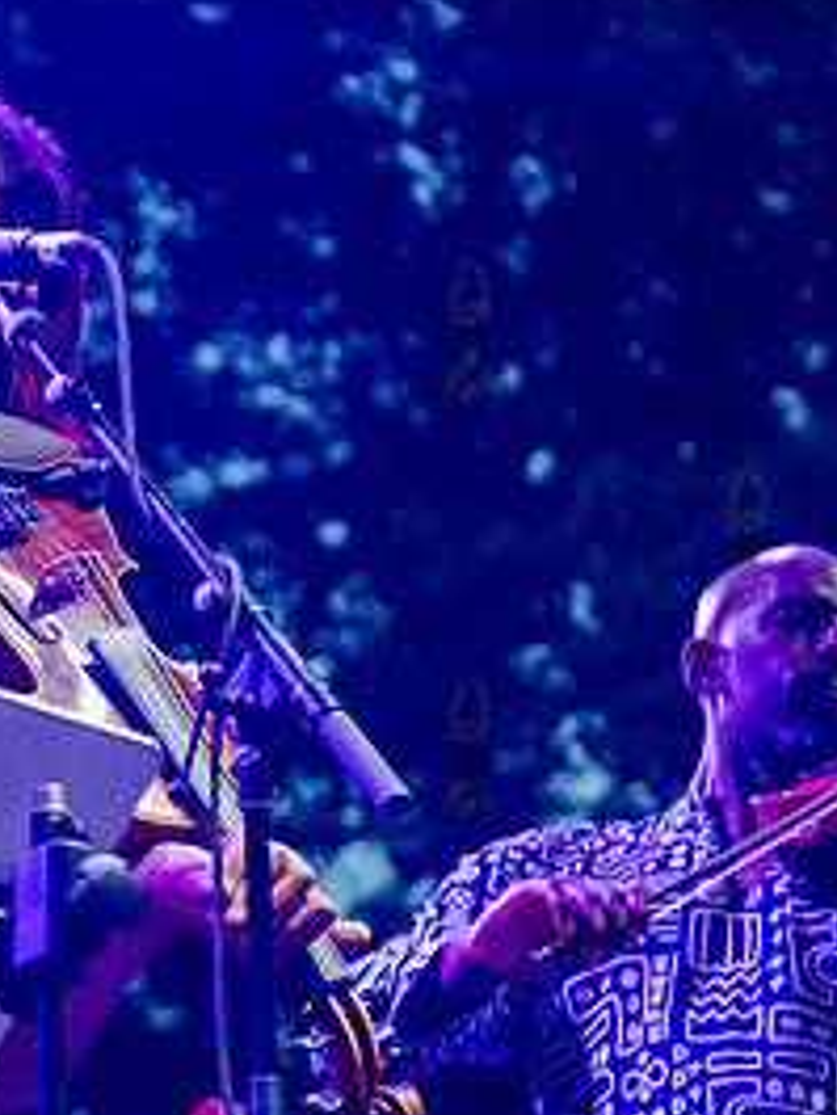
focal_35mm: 165
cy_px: 455
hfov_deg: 8.9
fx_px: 5315
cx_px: -233
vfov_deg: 12.0
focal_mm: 70
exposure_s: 1/500
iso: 4000
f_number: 4
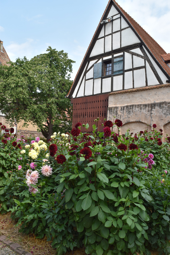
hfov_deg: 47.9
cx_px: 85
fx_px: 191
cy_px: 128
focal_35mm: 27
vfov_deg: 67.4
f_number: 8
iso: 200
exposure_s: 1/250
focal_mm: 18
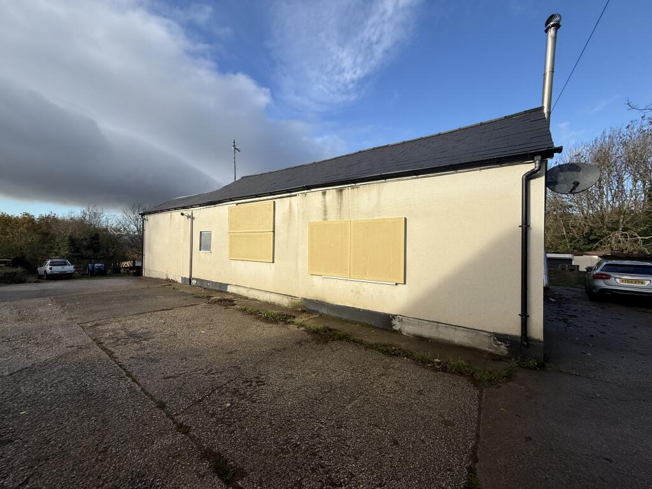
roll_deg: -0.6
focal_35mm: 14
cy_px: 244
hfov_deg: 102.1
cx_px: 326
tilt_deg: +4.2
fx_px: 264
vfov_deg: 85.7
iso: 50
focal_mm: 2.22
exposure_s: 1/1613
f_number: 2.2
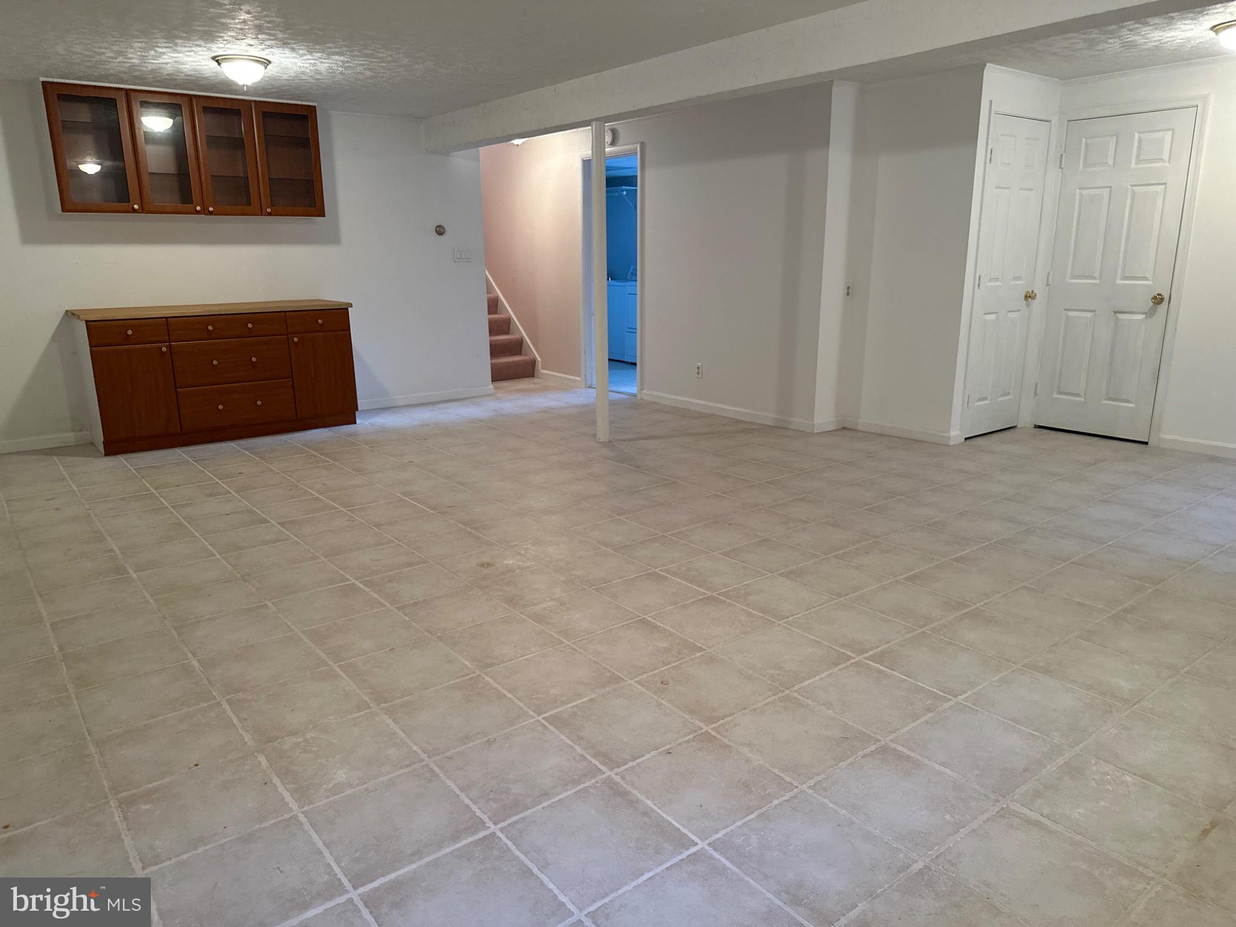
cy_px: 464
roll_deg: -0.1
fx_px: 857
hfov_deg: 71.6
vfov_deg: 56.8
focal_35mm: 24
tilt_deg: -13.6
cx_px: 618
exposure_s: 1/60
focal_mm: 6.86
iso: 400
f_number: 1.78
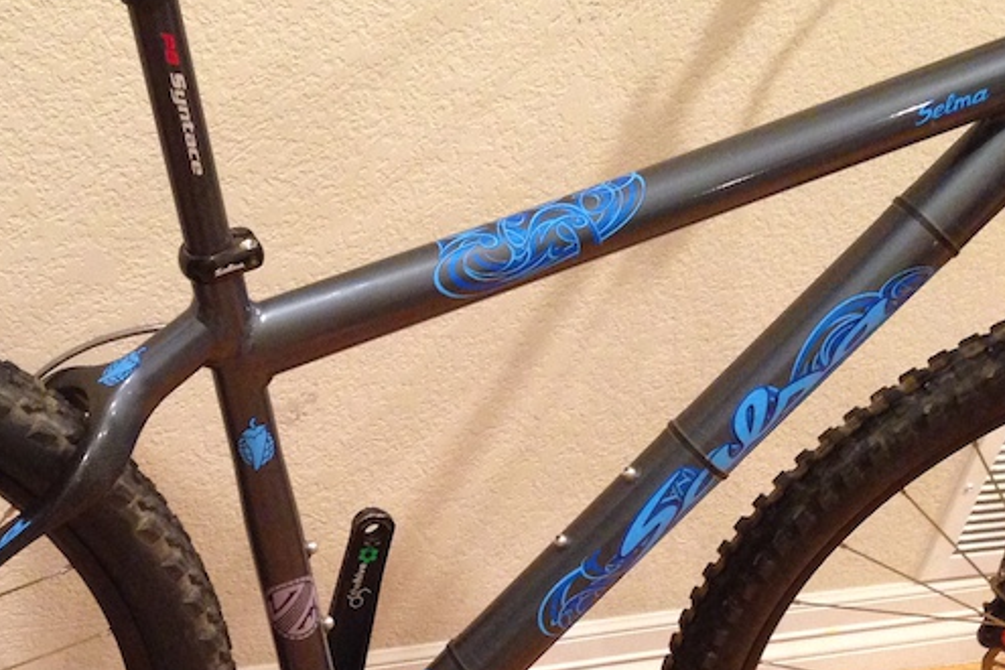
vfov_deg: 19.0
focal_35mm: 71
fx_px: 1982
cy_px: 530
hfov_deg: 28.2
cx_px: 296
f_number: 2.4
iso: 320
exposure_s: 1/20
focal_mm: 4.12
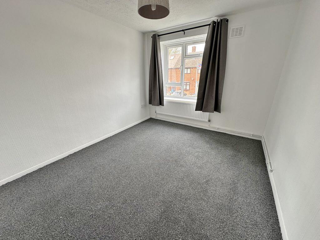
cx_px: 160
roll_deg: +1.0
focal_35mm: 14
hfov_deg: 102.1
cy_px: 120
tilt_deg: -19.8
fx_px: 129
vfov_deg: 85.7
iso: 80
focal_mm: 2.22
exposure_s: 1/99
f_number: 2.2
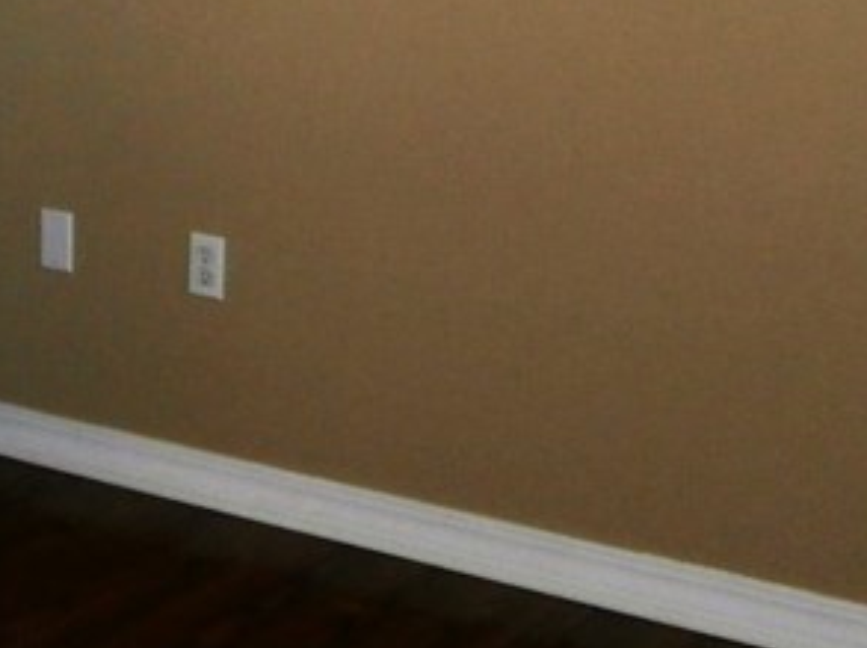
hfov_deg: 17.8
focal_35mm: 105
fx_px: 2627
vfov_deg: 13.6
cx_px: -172
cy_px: -179
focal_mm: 5.36
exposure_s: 1/30
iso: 200
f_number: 3.5
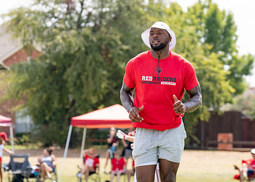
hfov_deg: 10.6
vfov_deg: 7.6
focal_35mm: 190
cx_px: 159
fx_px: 1377
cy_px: 109
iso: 200
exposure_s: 1/1600
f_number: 2.8
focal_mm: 95
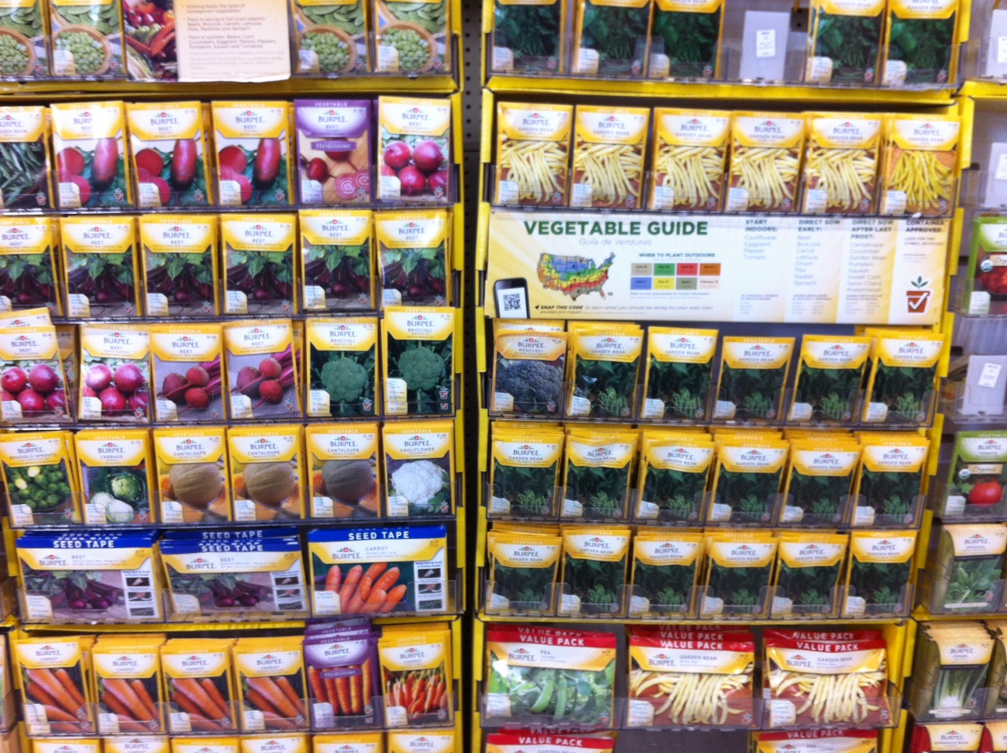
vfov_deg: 38.6
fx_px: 1075
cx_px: 503
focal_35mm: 37
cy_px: 358
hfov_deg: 50.2
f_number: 2.8
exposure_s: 1/20
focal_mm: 3.85
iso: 80
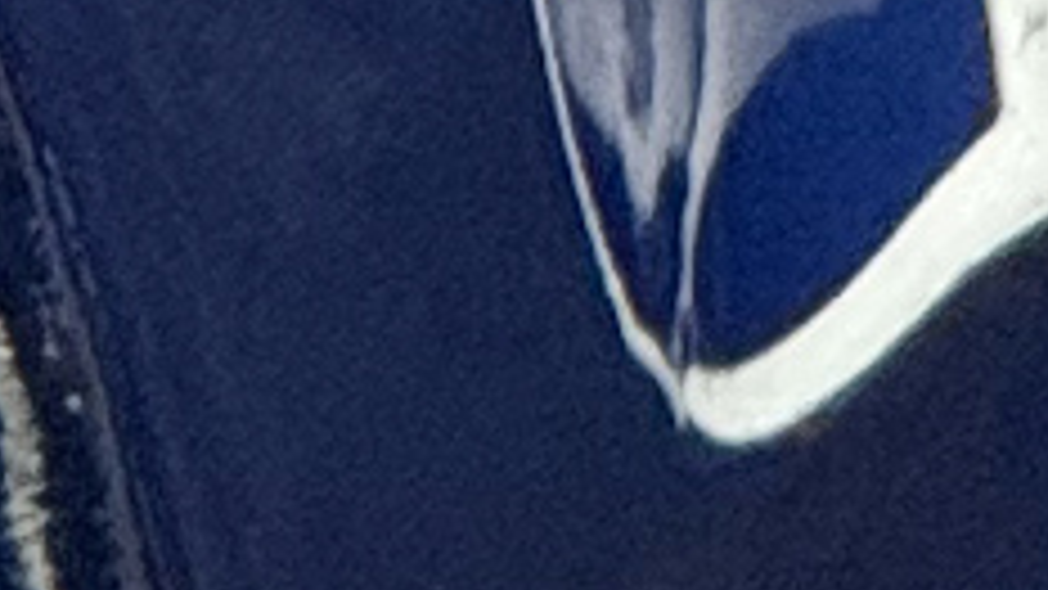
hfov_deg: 1.9
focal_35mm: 1120
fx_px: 31120
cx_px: -1923
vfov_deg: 1.1
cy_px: -2770
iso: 250
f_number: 2.8
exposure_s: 1/99
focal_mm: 15.7
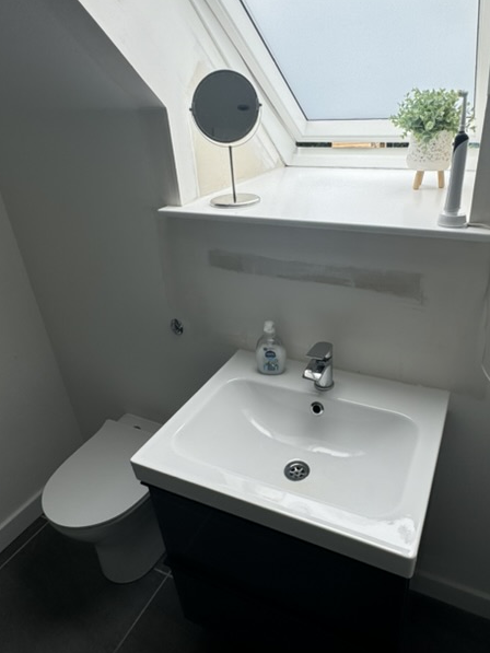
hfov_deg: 56.6
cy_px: 326
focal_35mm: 24
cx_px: 281
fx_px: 453
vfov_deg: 71.6
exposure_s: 1/433
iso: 40
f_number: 2.2
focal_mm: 2.22
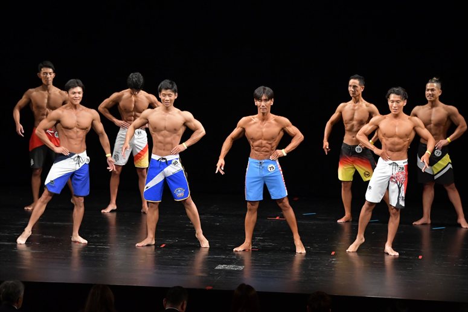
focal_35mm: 168
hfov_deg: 12.2
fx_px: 2183
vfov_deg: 8.2
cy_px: 156
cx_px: 234
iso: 3200
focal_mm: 112
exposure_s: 1/400
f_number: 5.6
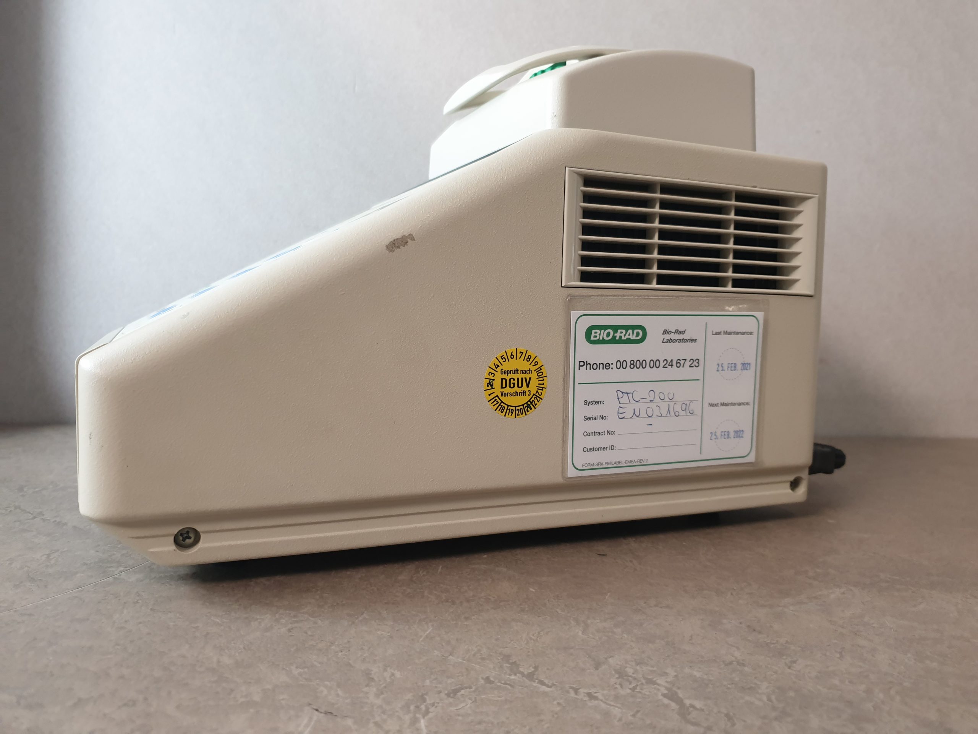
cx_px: 489
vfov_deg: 53.1
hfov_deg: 67.3
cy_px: 367
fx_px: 735
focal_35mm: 26
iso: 200
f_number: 2.4
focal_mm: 4.3
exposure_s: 1/50
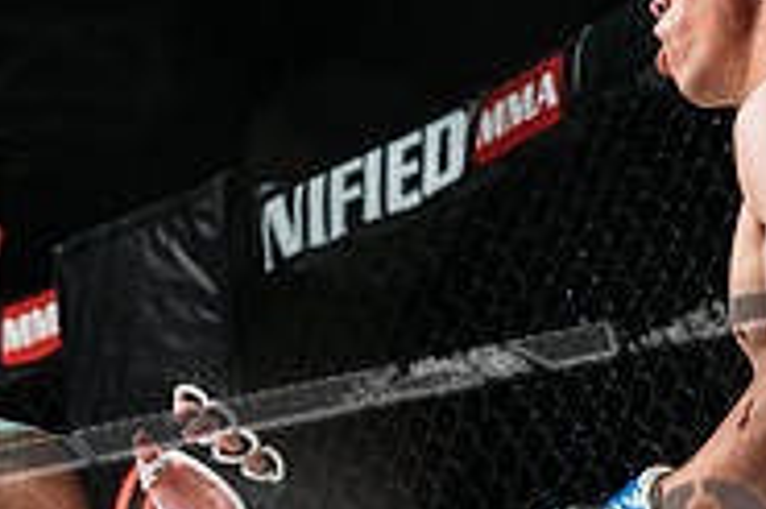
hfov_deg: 11.2
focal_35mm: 182
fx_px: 3869
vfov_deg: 7.5
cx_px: -62
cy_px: 528
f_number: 2.8
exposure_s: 1/1000
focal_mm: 58
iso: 2500
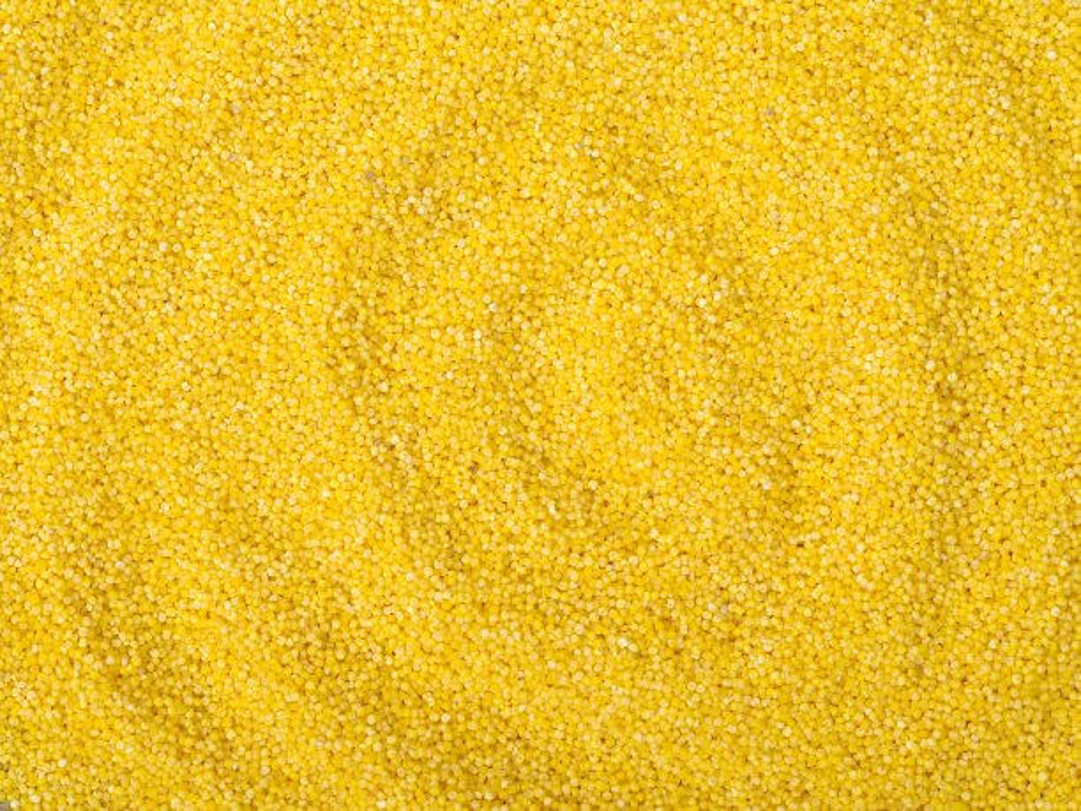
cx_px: 540
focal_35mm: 94
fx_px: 2935
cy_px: 406
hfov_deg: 20.9
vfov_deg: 15.7
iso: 100
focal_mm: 120
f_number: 14
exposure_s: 1/100
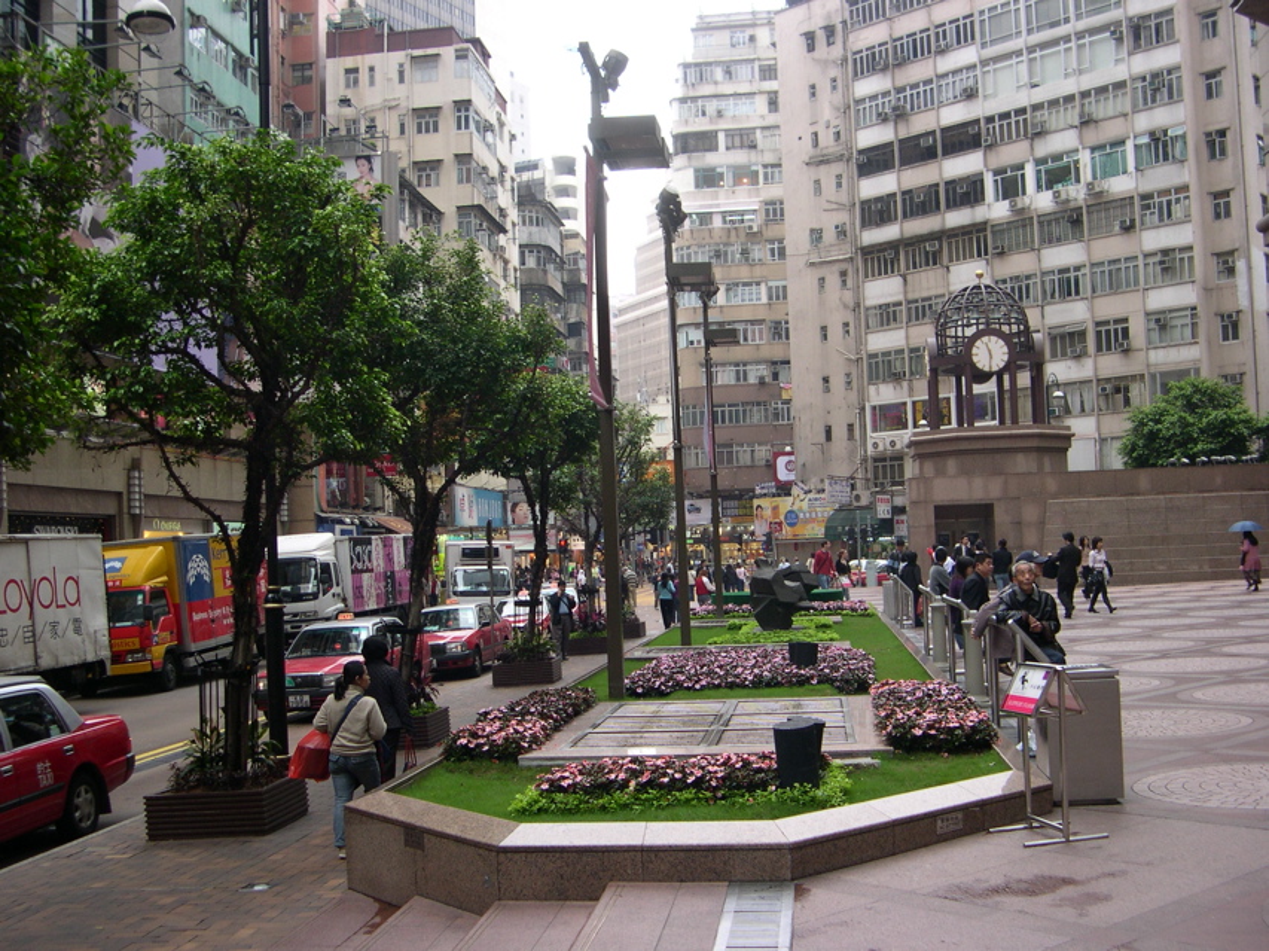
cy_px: 476
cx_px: 634
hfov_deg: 49.0
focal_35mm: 38
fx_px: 1392
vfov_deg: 37.7
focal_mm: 8
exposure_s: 1/68.7
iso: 100
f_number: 2.8
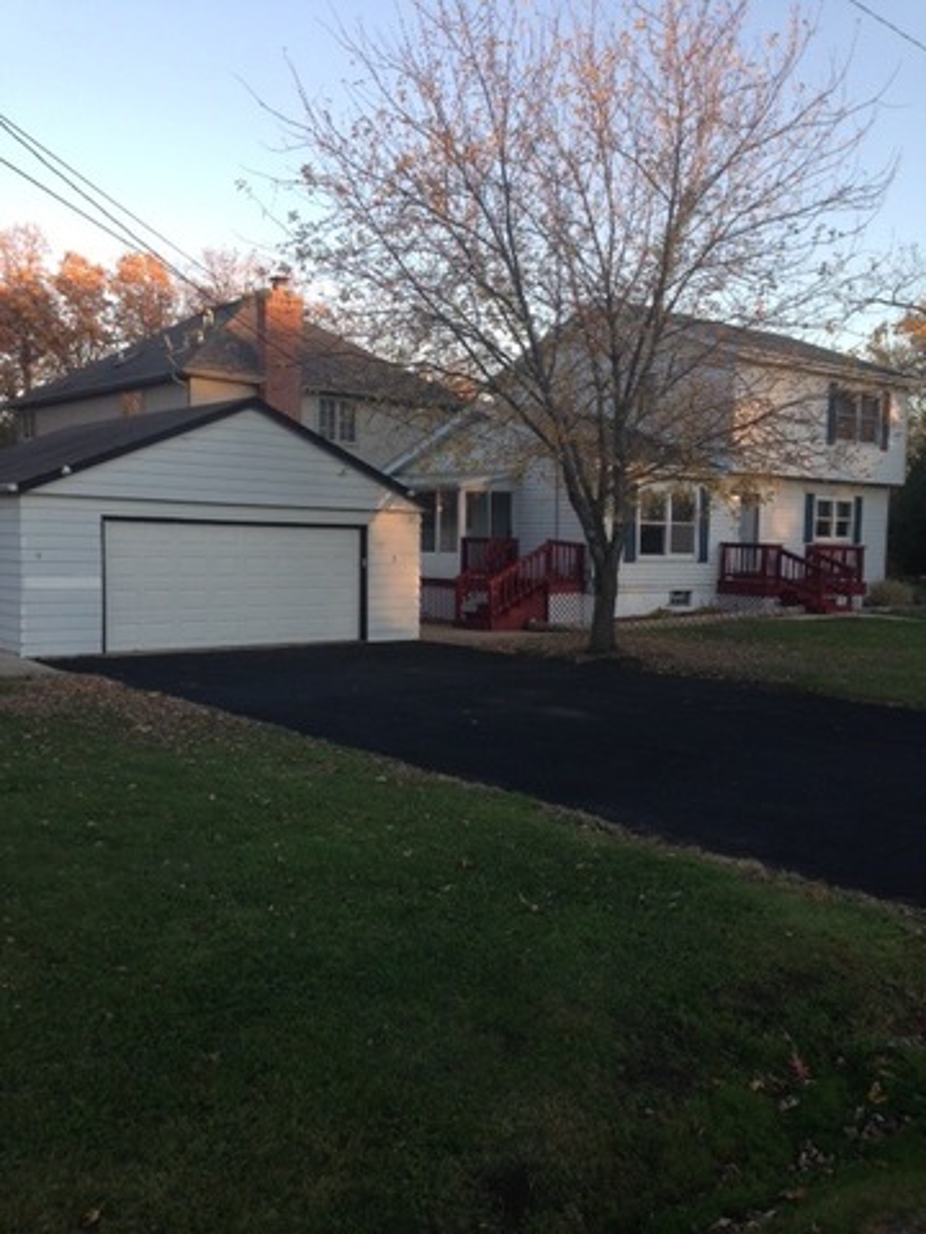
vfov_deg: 55.4
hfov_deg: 42.9
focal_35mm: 33
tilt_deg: -3.3
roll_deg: -1.9
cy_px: 617
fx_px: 1177
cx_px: 463
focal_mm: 4.12
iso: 50
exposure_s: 1/141
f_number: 2.4
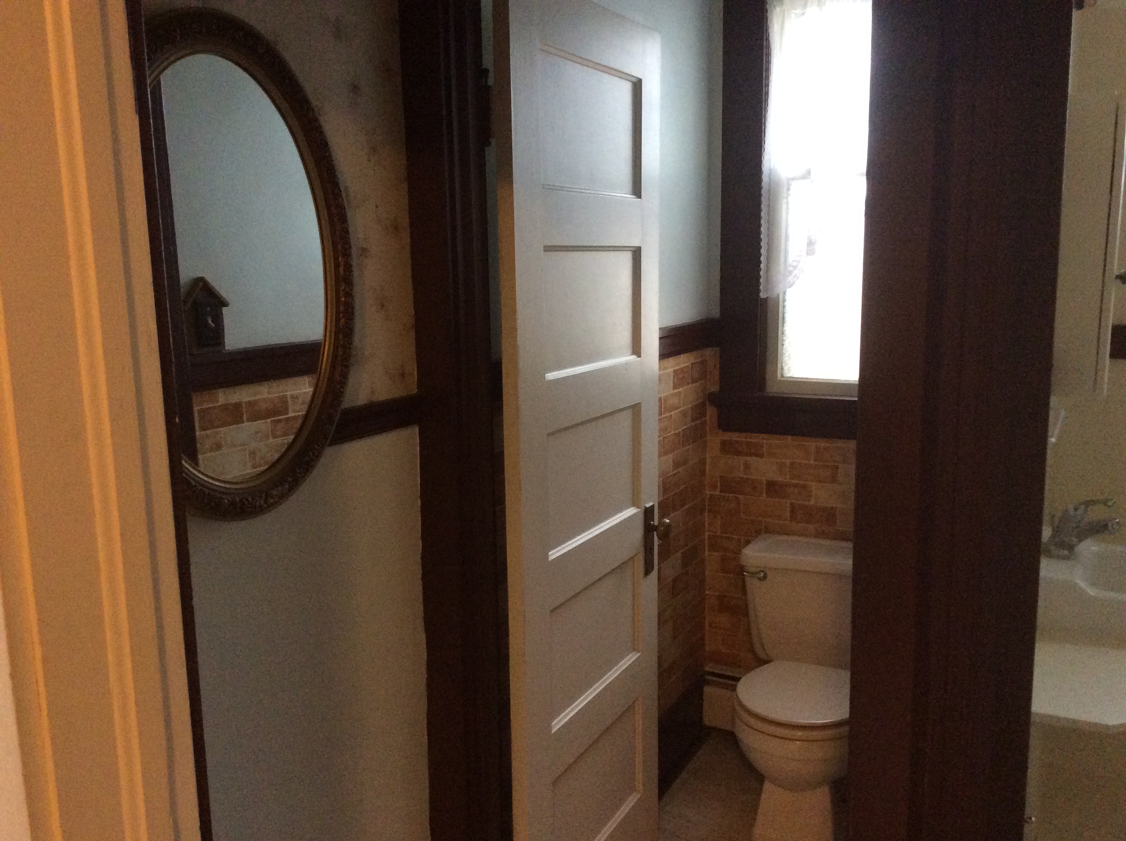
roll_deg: +1.0
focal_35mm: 32
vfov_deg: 44.1
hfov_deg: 56.9
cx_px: 563
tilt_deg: -12.0
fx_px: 1039
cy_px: 420
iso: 250
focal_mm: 3.3
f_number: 2.4
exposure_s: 1/24
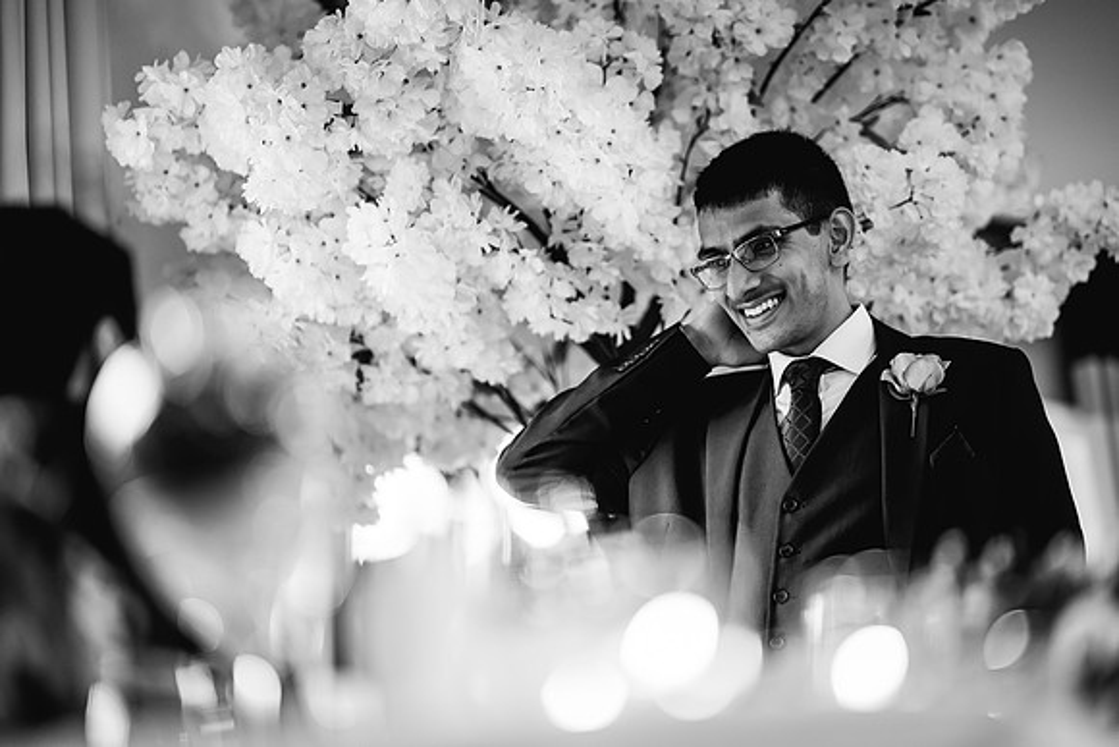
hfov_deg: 23.9
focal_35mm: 85
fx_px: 2643
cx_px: 560
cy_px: 374
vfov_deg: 16.1
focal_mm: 85
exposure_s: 1/250
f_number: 1.4
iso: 800
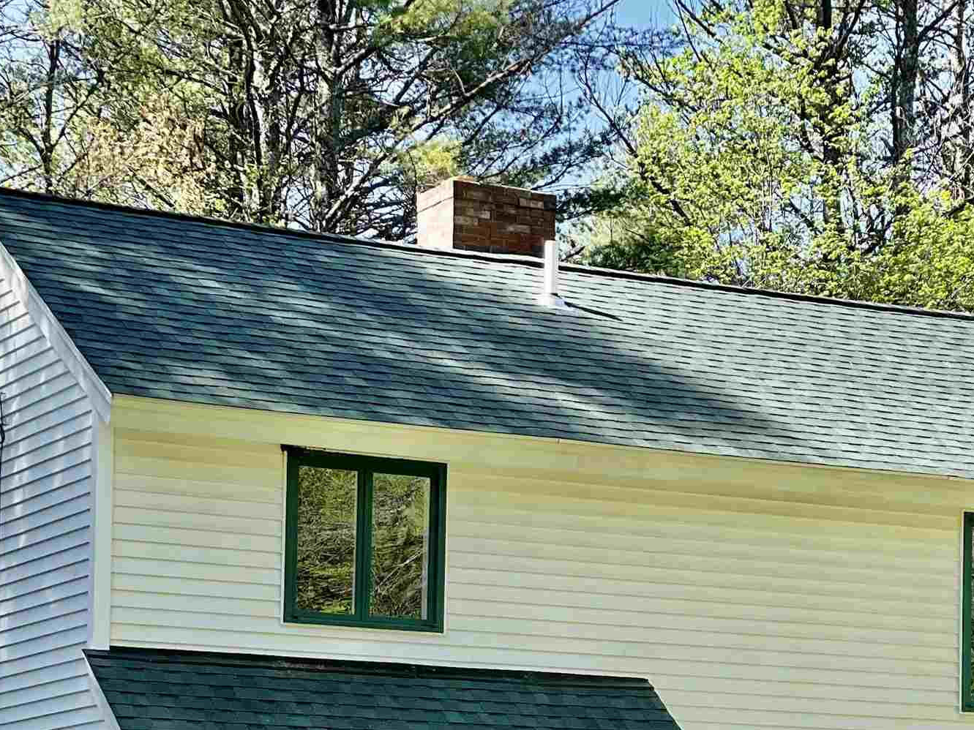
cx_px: 696
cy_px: 737
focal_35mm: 120
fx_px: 3376
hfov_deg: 16.4
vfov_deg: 12.2
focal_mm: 6
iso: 32
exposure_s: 1/457
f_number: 2
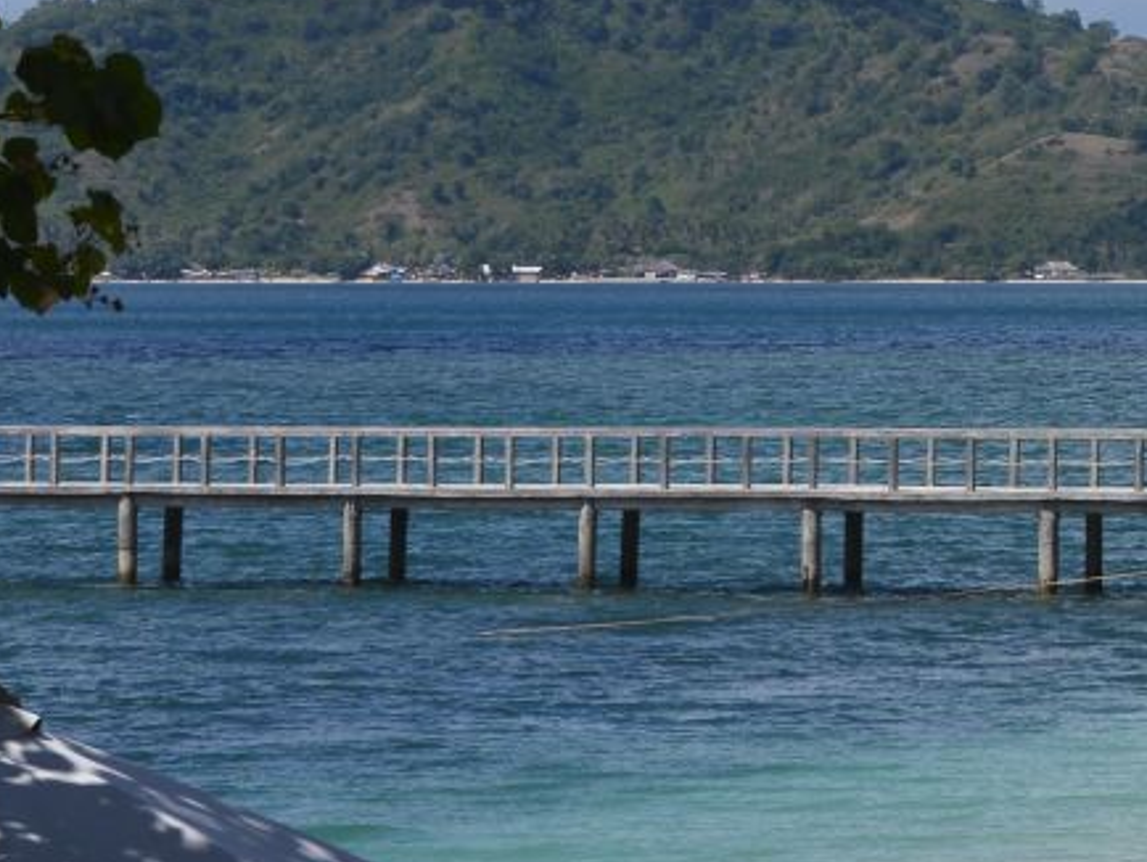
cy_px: 102
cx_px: 1765
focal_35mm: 257
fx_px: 8520
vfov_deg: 5.8
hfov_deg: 7.6
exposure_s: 1/750
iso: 200
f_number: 8
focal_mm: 58
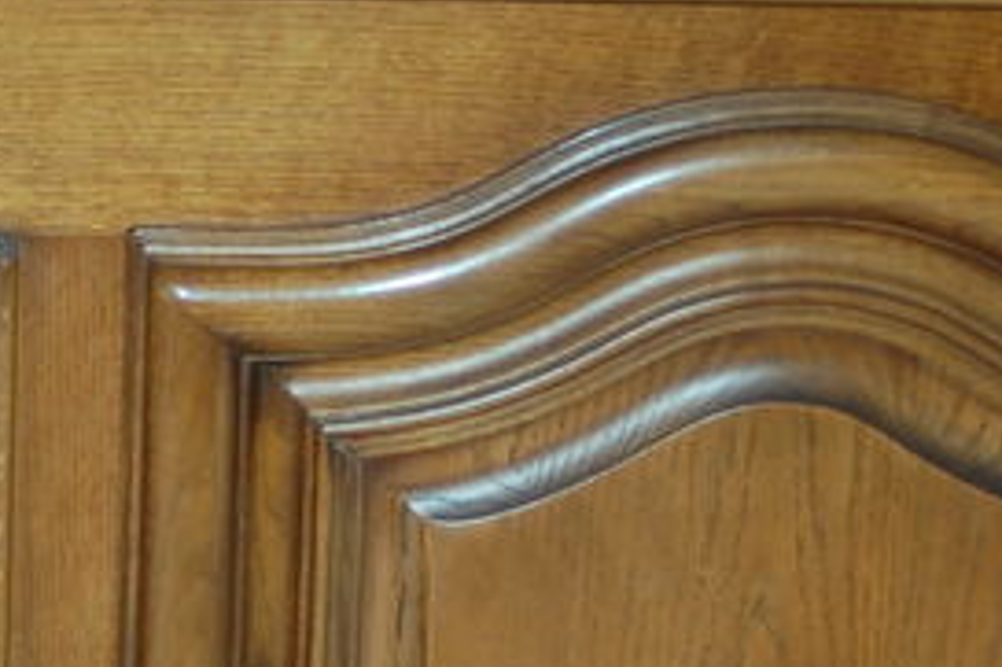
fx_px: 5364
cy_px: 588
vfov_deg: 7.1
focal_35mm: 193
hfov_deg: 10.5
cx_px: -188
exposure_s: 1/60
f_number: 3.3
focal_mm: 35
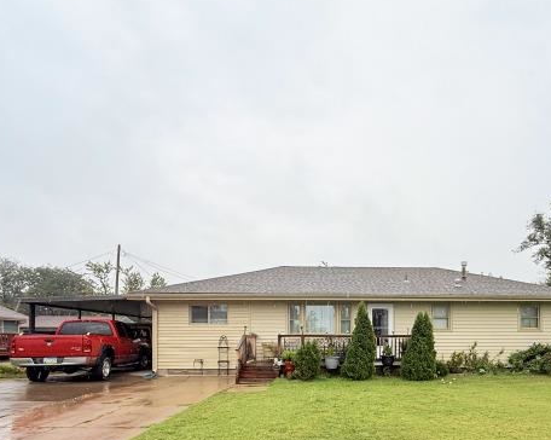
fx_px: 391
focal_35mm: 24
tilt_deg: +1.0
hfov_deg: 68.9
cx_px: 353
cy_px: 335
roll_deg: -0.2
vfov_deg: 55.6
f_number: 2.2
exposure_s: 1/631
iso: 50
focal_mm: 2.22
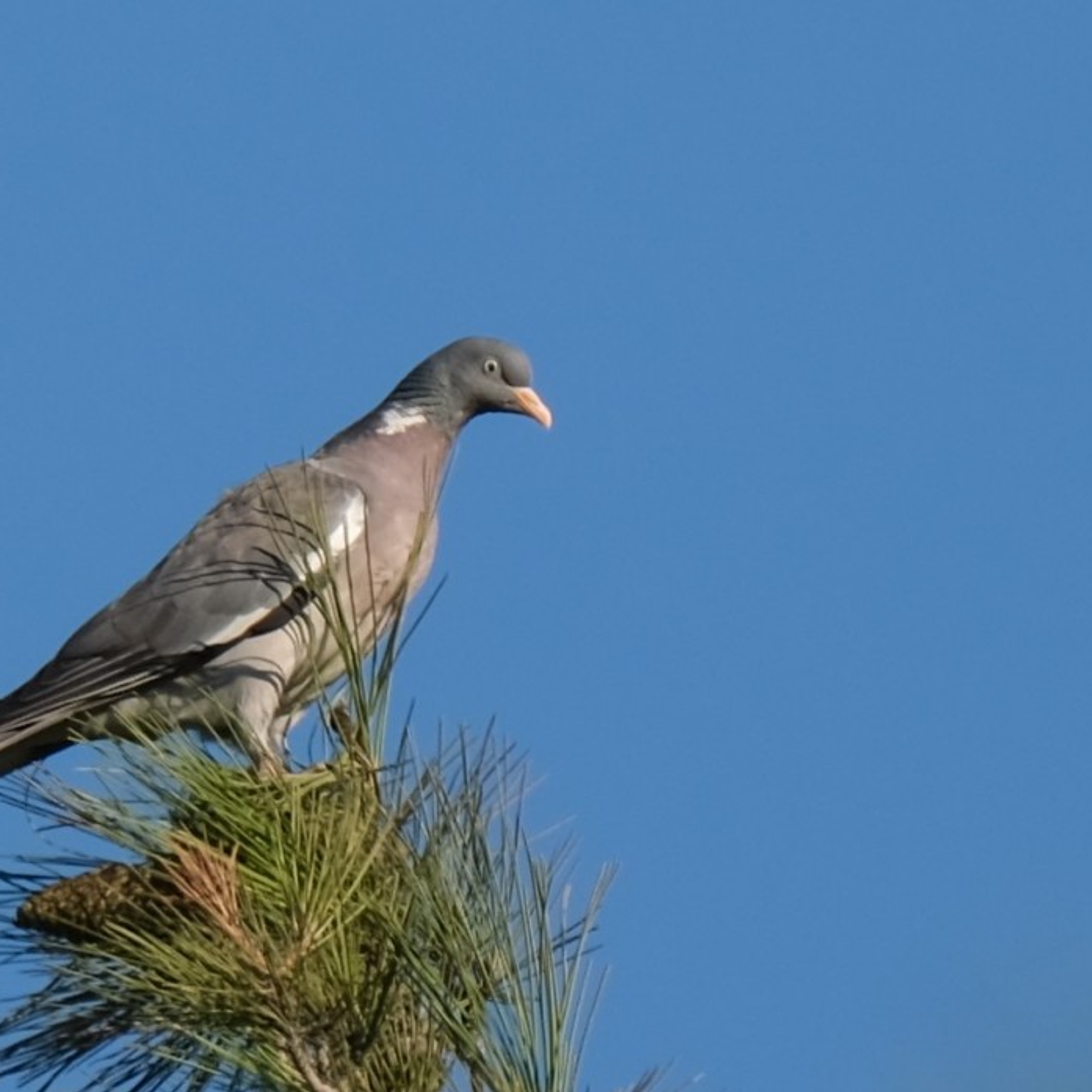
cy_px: 545
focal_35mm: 768
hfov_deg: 2.3
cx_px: 329
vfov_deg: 2.3
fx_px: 27410
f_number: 5.6
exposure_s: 1/500
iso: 160
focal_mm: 400
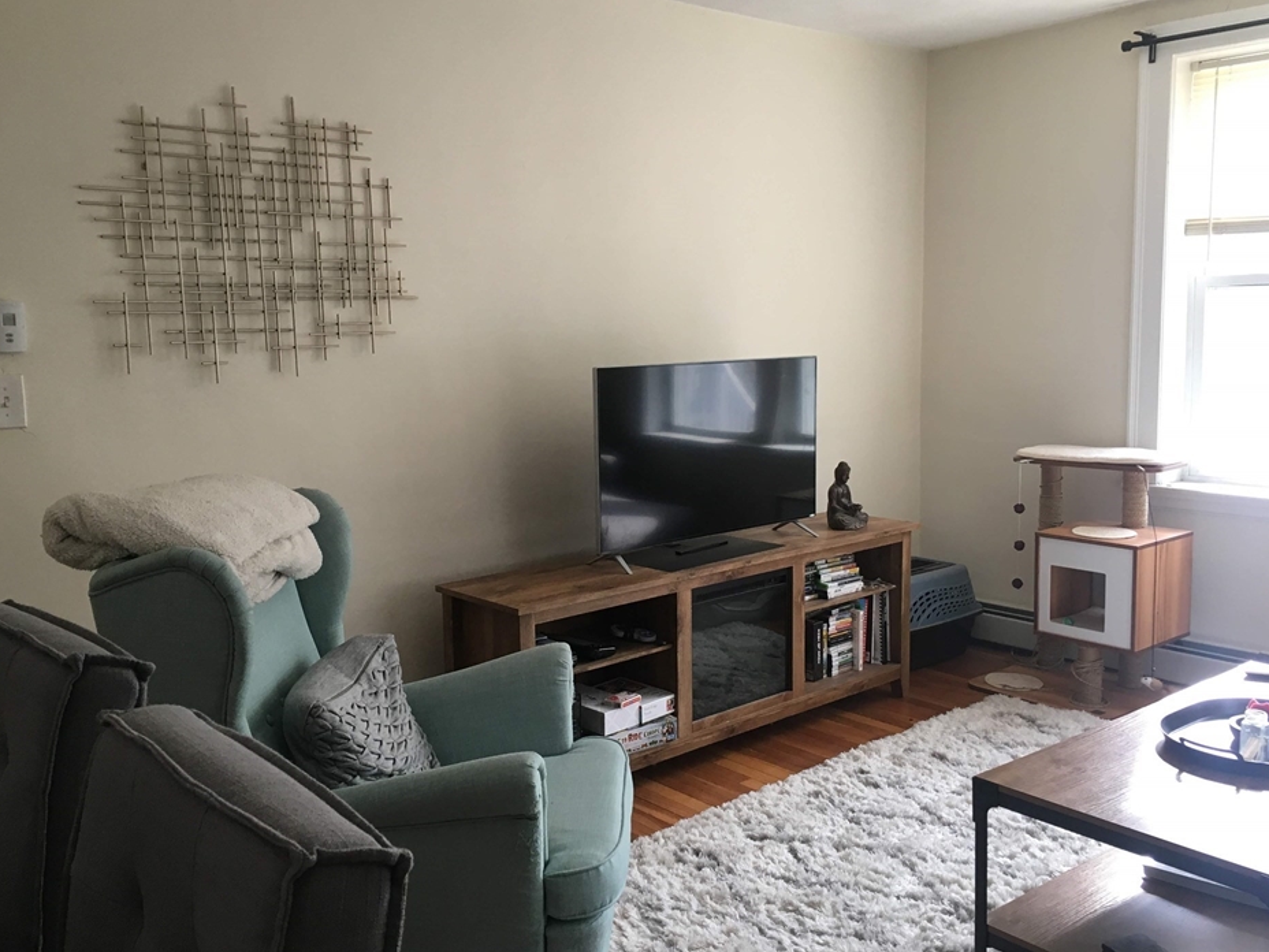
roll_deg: +1.9
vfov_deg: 44.2
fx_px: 1173
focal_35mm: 32
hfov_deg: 56.8
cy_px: 476
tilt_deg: -6.8
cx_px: 617
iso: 32
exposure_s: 1/30
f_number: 2.2
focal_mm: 4.15
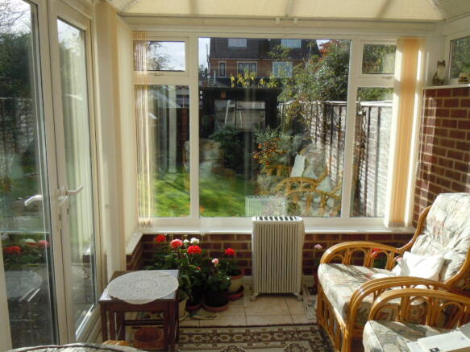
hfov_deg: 60.0
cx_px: 235
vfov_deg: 46.8
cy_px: 176
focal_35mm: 30
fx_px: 407
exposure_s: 1/500
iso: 100
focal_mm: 5.4
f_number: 3.5
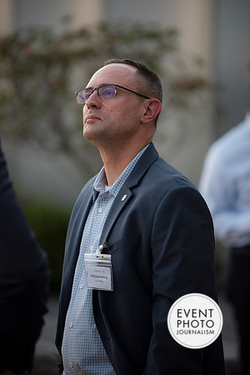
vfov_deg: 10.3
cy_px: 188
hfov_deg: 6.9
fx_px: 2083
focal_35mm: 200
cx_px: 125
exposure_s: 1/125
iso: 800
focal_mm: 200
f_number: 2.8
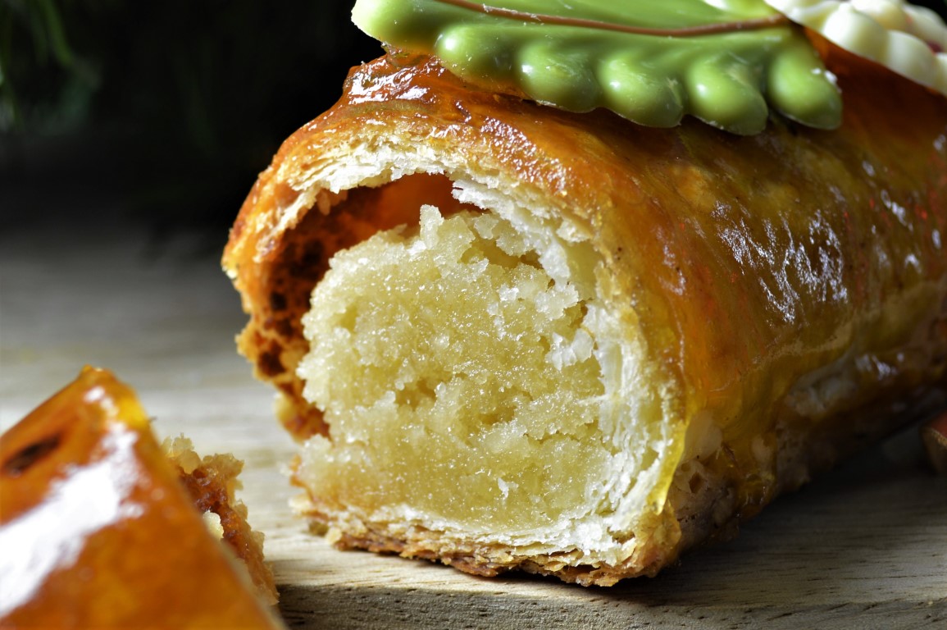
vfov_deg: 28.0
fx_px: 1262
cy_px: 315
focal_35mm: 48
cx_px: 474
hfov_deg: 41.1
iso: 100
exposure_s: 1/2.5
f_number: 5.6
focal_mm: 32
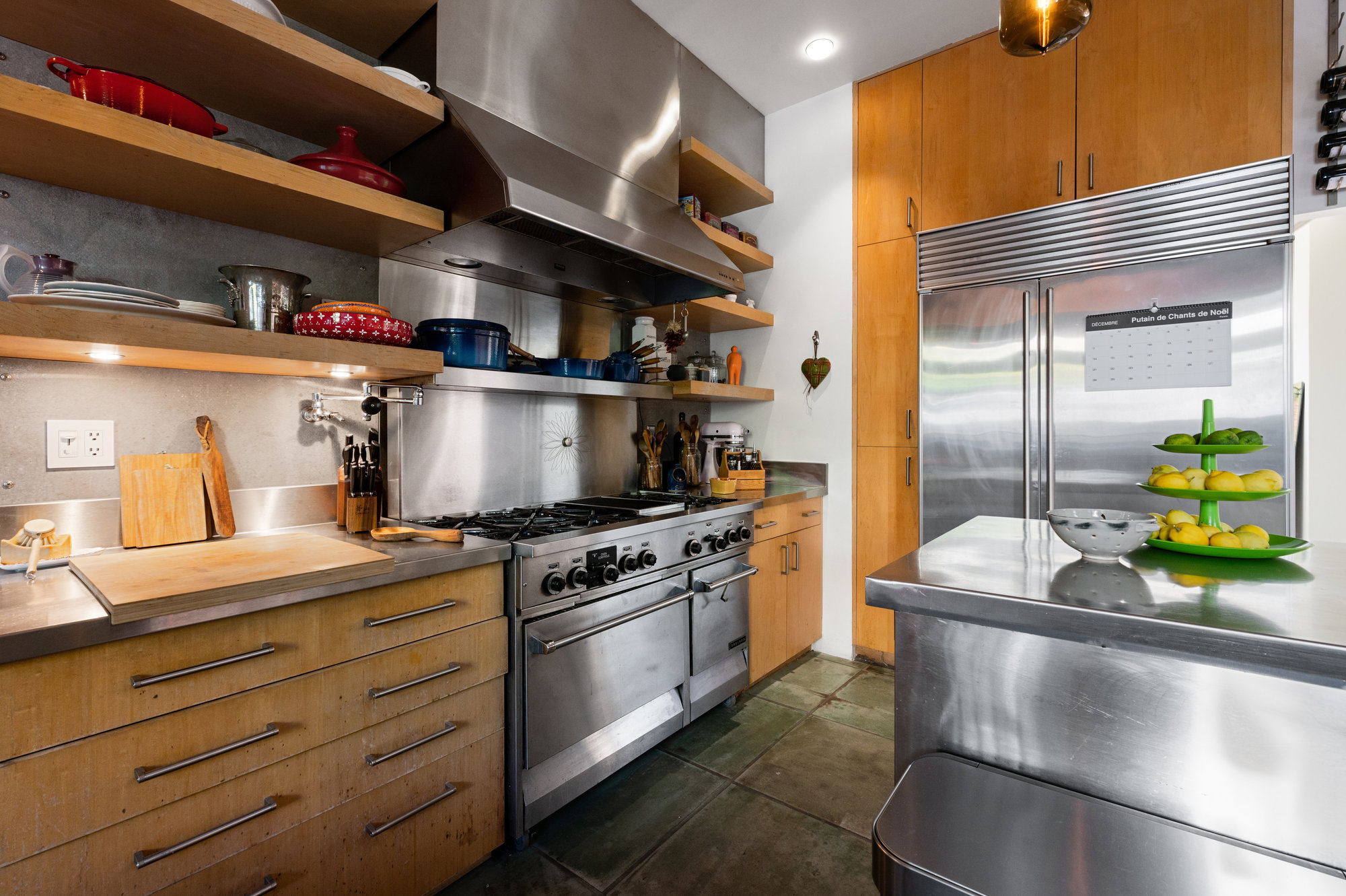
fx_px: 579
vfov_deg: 75.4
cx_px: 673
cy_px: 448
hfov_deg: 98.6
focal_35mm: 16
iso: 400
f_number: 11
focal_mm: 15.5
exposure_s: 1/4
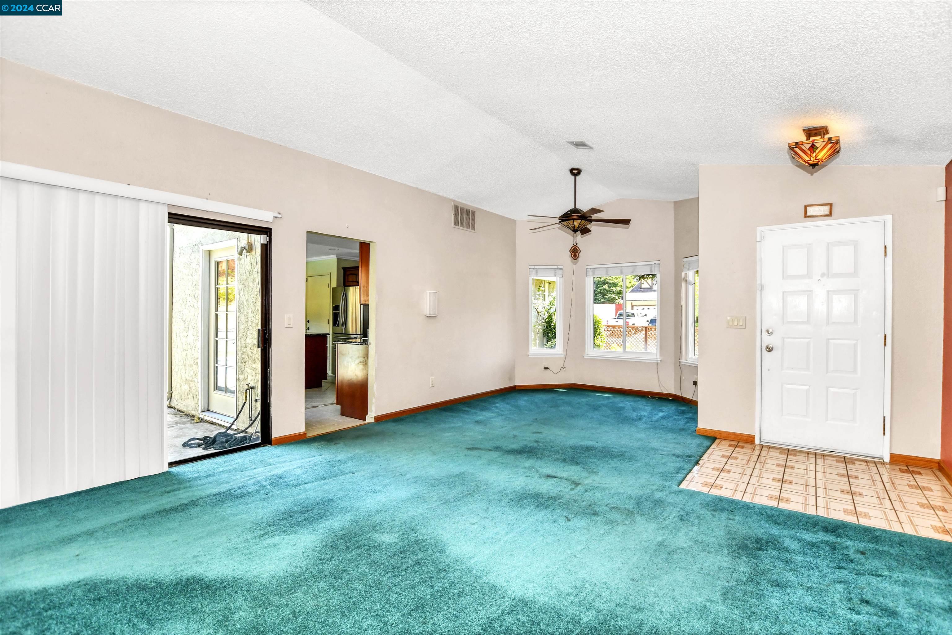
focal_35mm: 15
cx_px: 476
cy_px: 318
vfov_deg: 77.3
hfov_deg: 100.4
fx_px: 397
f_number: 4.5
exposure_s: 1/100
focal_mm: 10
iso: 640
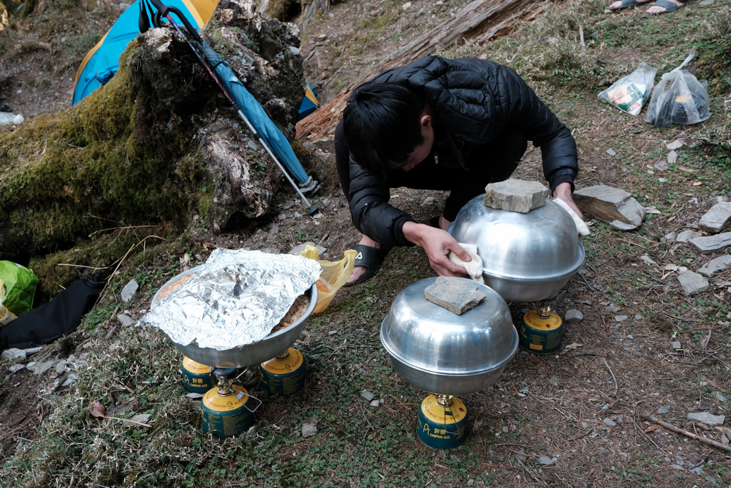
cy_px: 244
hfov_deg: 54.4
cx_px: 366
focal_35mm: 35
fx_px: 711
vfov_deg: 37.9
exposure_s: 1/15
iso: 500
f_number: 8
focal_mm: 23
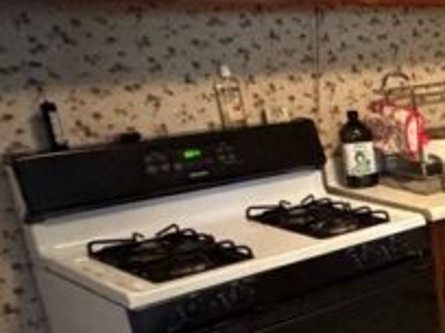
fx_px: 707
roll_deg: -1.1
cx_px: 746
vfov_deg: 26.5
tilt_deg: -16.1
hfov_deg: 23.5
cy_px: 202
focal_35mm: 55
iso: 1250
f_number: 2.2
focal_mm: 2.22
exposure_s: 1/30
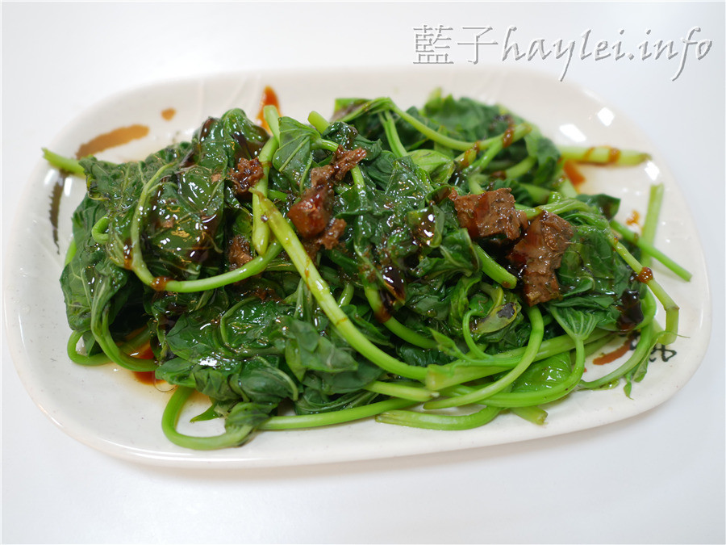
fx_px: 629
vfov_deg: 46.8
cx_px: 363
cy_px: 272
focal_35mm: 30
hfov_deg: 60.0
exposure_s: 1/60
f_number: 1.7
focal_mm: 15
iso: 320
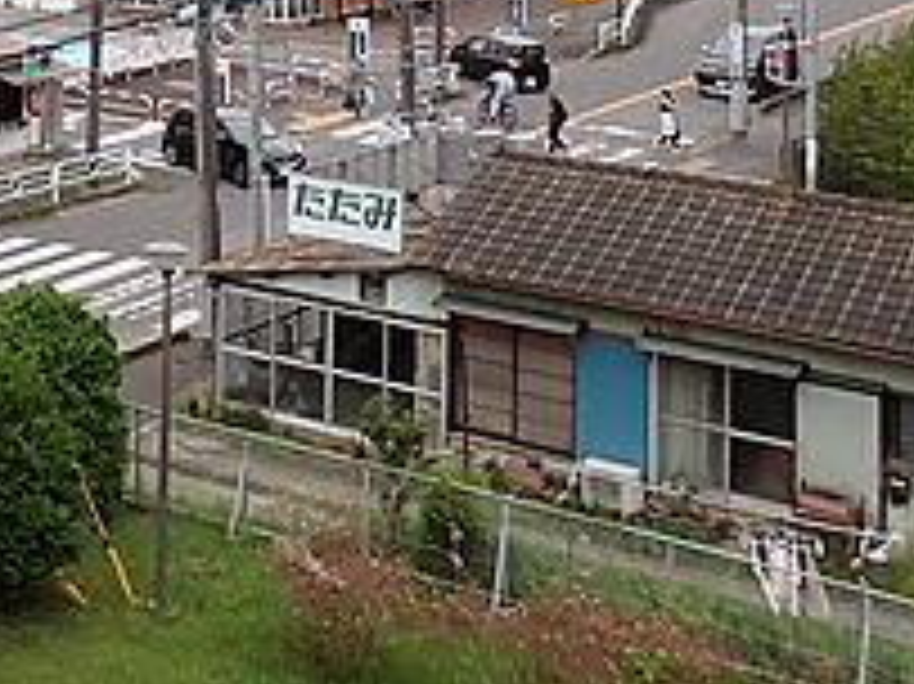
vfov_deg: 17.2
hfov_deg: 22.3
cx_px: -261
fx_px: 2085
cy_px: -284
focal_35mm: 79
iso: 100
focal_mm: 4.5
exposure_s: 1/800
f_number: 2.8
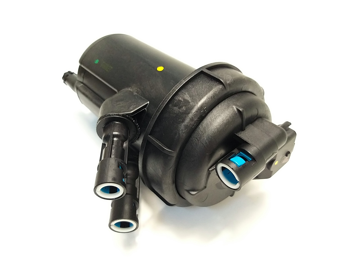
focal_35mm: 26
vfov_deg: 53.1
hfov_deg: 67.3
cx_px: 178
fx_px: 268
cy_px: 134
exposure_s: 1/50
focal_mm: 3.93
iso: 200
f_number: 1.7
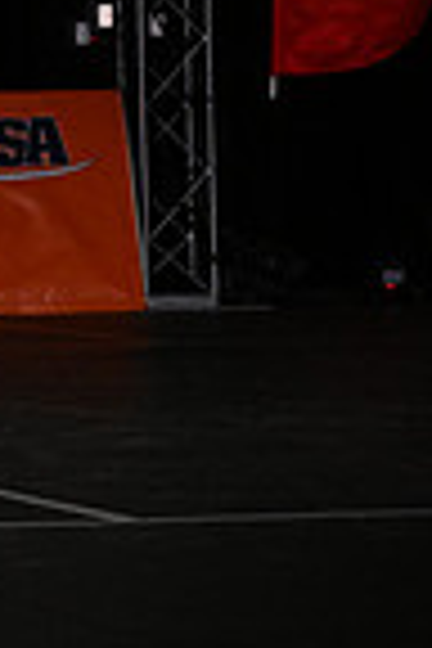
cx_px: -850
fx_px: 5814
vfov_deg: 6.4
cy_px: 43
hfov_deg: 4.1
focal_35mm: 323
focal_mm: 80
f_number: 4
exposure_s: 1/1000
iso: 6400
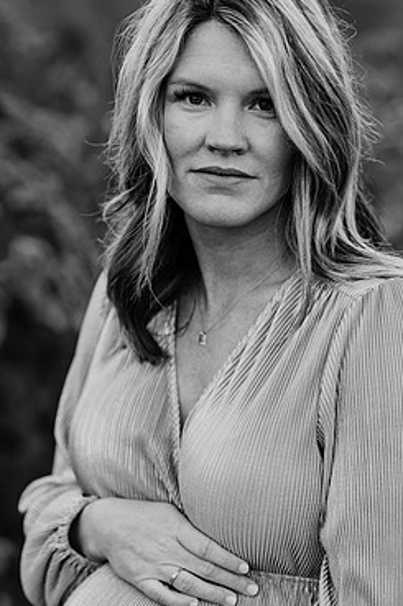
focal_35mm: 104
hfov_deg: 13.2
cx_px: 199
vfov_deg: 19.6
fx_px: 1748
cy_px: 329
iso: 200
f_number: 2.2
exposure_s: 1/320
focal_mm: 85
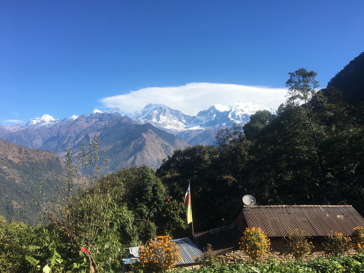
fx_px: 305
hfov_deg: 61.7
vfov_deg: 48.2
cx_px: 182
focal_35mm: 29
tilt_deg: +5.7
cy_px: 136
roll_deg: +0.7
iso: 25
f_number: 2.2
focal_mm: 4.15
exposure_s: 1/1538
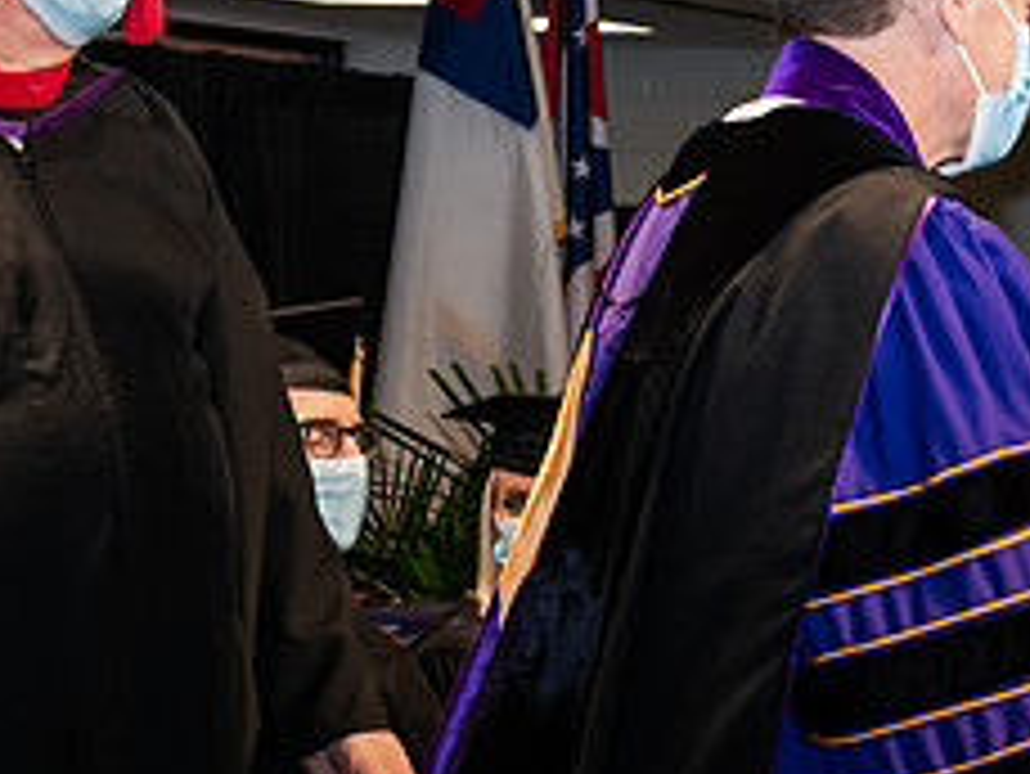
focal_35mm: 134
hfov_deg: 14.3
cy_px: 484
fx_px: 3989
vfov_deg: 11.1
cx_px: 1223
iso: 1600
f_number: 6.3
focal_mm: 55
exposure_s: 1/200
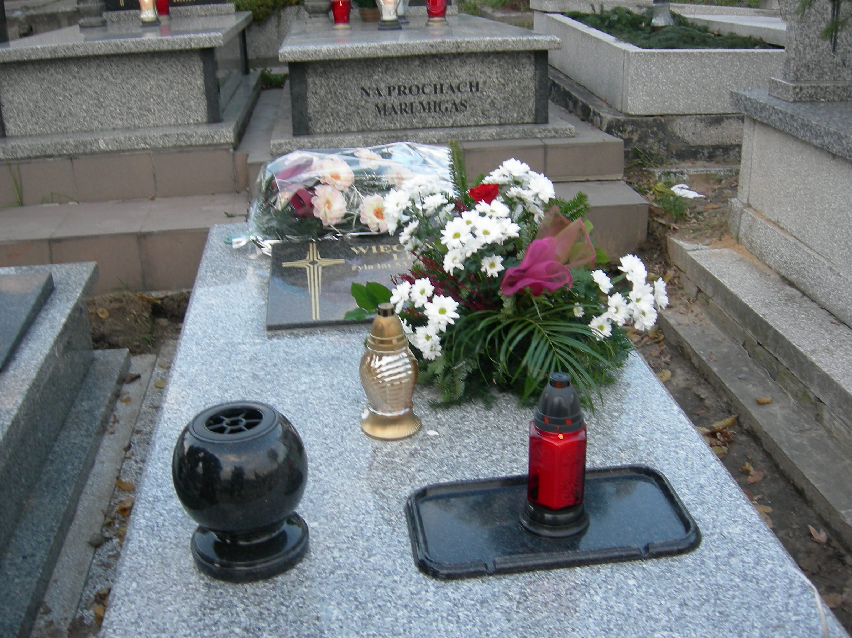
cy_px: 328
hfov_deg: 47.9
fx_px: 960
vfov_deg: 36.8
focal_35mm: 39
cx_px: 415
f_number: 2.7
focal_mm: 7.5
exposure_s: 1/44.6
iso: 64
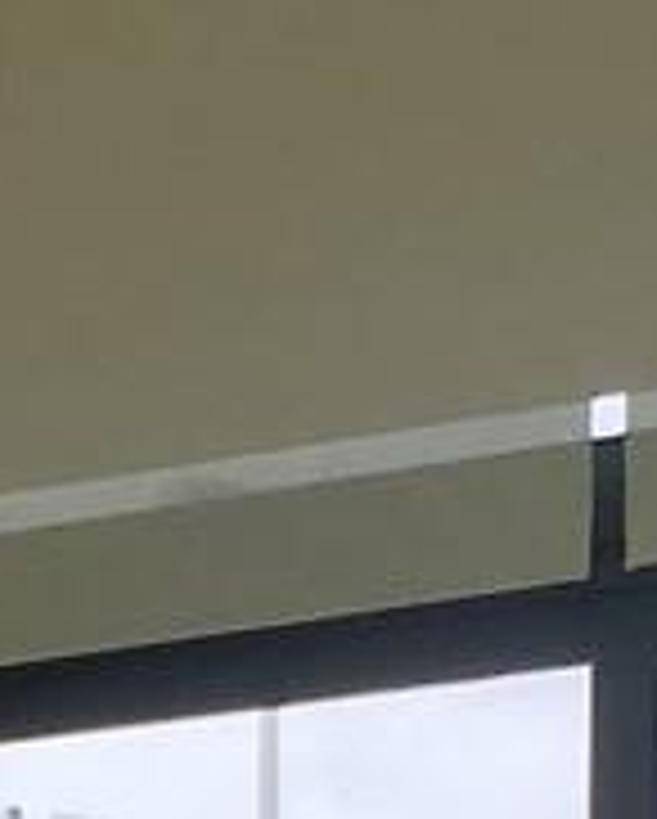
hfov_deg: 6.1
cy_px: 2120
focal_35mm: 249
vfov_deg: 7.2
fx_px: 6042
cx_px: -621
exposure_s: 1/466
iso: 25
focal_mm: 4.15
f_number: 2.2
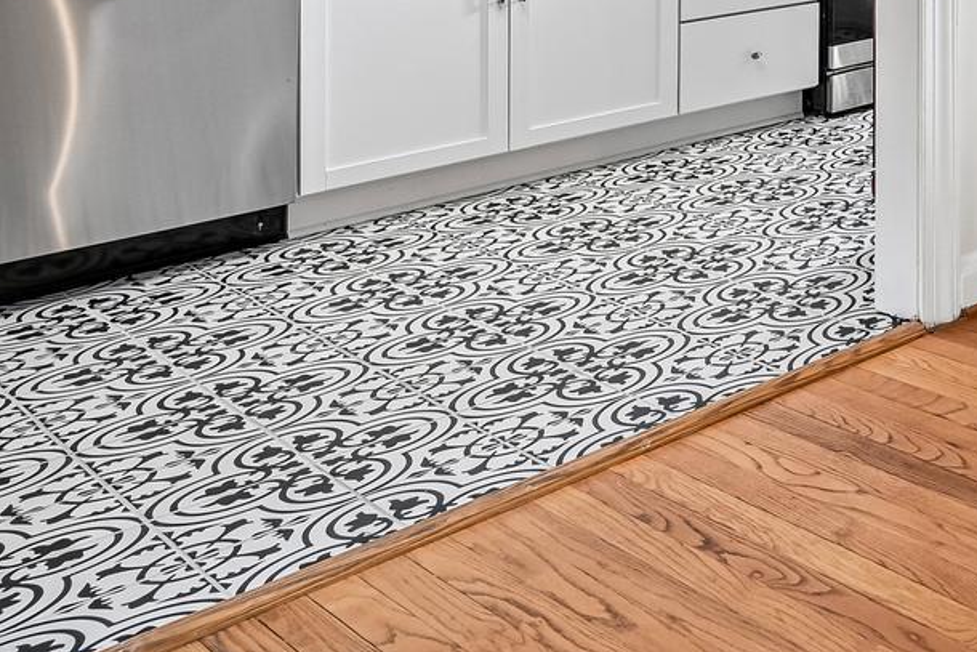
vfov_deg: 24.3
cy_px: -239
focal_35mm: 47
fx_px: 1276
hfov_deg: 27.1
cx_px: 1512
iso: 400
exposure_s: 1/13
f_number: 8
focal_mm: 14
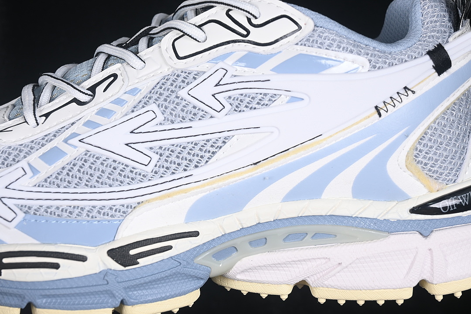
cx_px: 236
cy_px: 157
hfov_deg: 27.0
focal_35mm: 75
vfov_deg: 18.2
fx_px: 981
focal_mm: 50
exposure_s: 1/80
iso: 160
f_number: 7.1
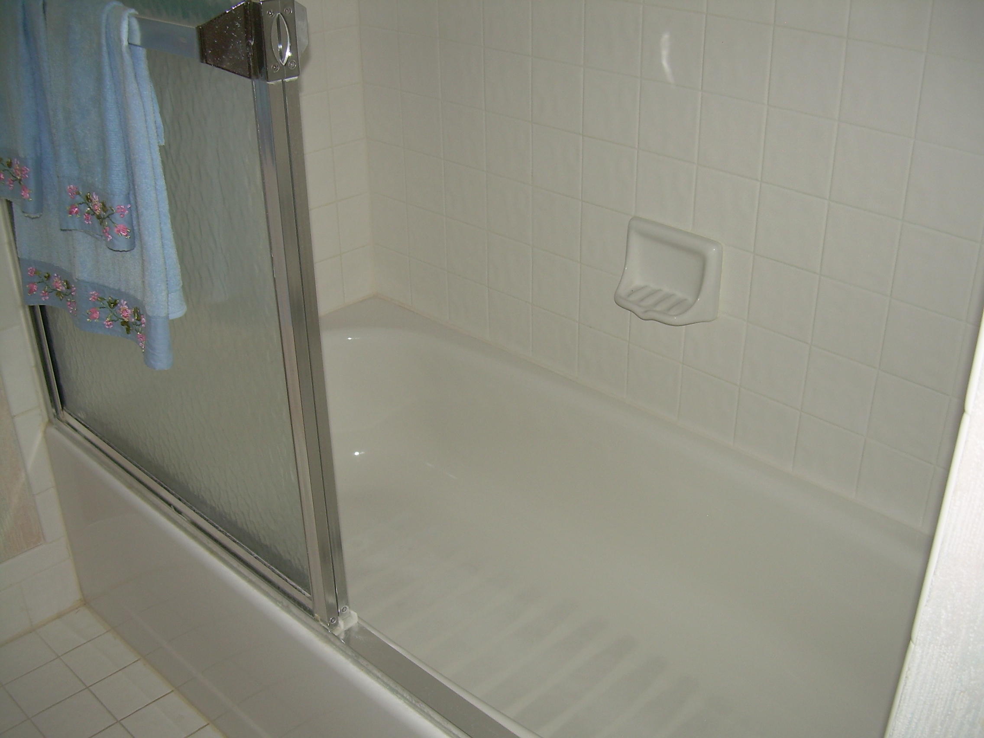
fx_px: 1080
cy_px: 369
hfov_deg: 49.0
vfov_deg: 37.7
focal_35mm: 38
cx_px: 492
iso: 50
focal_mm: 6.3
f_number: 2.8
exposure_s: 1/60
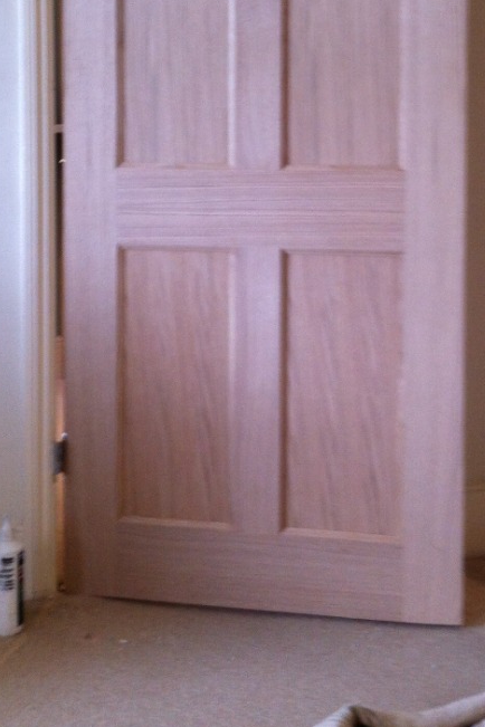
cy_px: 144
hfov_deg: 20.3
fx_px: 1354
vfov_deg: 29.4
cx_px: 270
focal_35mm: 67
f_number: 2.8
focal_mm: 3.85
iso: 100
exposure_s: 1/15
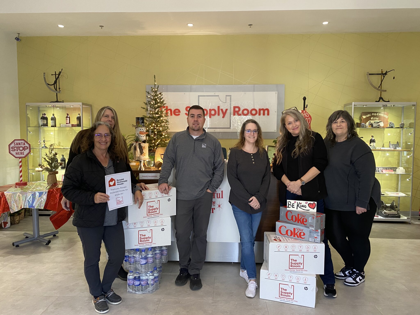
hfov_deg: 67.3
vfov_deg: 53.1
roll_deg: -0.9
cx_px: 210
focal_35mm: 26
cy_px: 158
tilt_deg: -5.0
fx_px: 315
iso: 250
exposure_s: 1/60
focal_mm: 4.25
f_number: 1.8
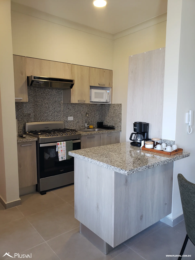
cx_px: 98
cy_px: 130
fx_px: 195
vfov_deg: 67.3
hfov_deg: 53.1
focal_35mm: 26
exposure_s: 1/60
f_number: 2.4
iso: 160
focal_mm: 4.3
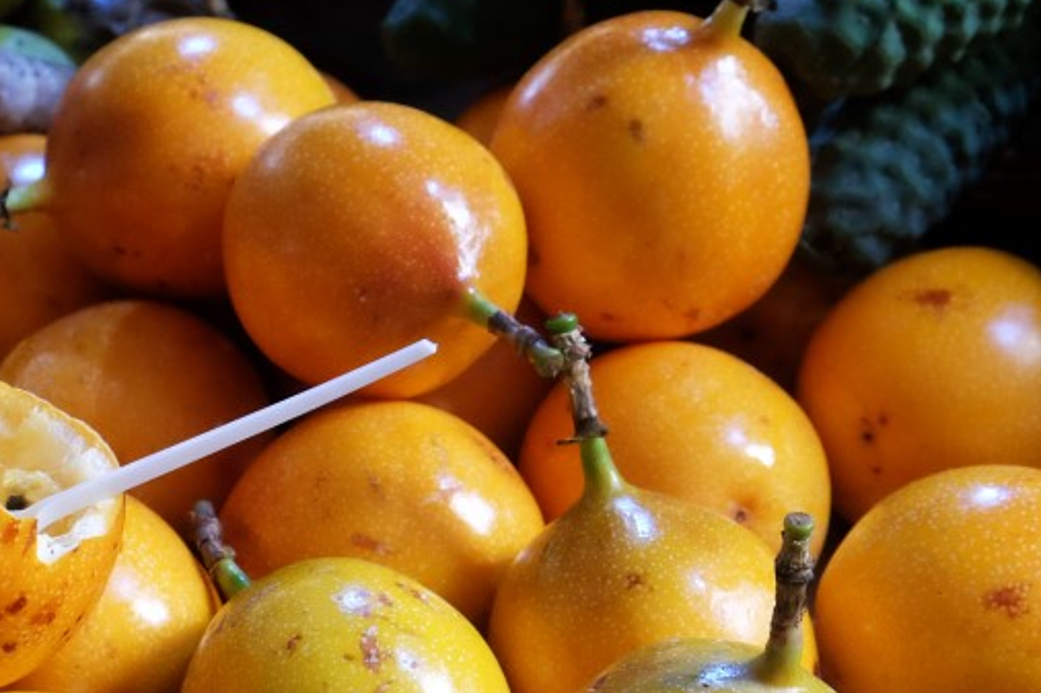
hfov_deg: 16.5
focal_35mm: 123
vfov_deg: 11.1
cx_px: 119
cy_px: 465
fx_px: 3555
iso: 4000
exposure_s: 1/125
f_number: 5.6
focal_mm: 35.8
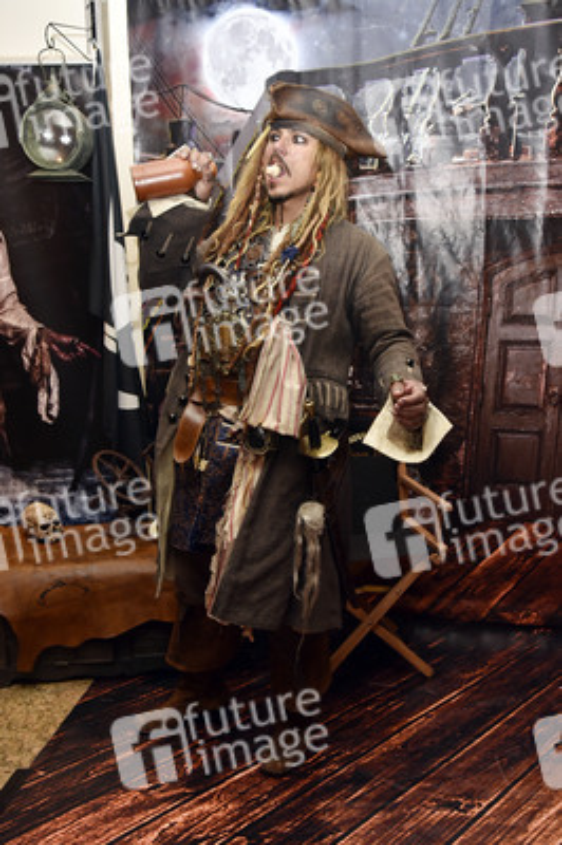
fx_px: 751
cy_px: 422
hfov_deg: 41.0
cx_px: 281
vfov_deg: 58.8
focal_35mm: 32
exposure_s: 1/100
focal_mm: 32
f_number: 5
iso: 1000
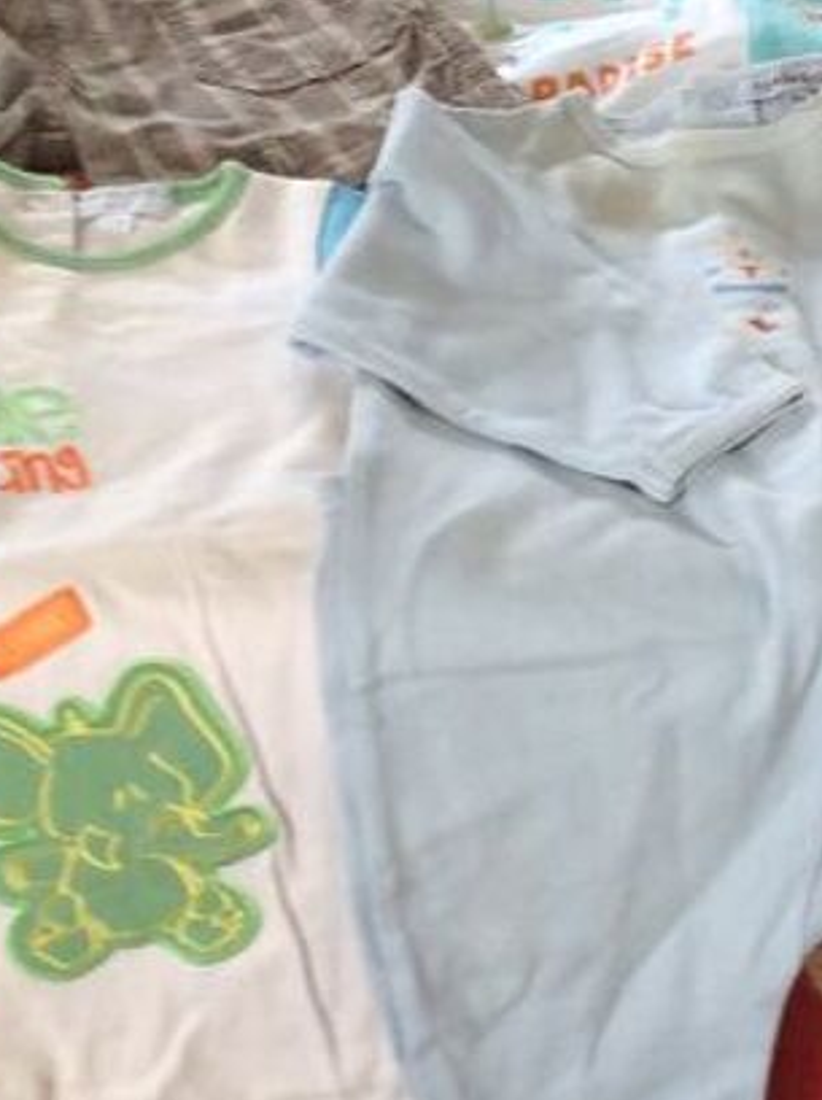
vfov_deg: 18.7
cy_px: 508
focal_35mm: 105
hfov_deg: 14.0
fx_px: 3331
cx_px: 534
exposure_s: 1/25
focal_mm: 3.3
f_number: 2.4
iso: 50
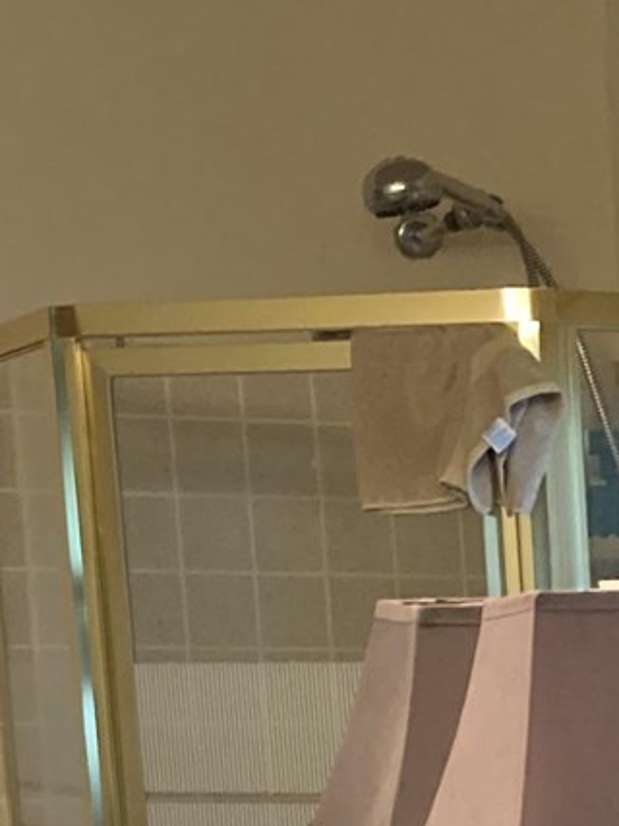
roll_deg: +1.2
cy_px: 1339
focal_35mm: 151
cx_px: 1006
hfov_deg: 9.5
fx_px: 3602
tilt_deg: -8.8
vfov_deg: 12.3
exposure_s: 1/60
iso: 160
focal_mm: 3.99
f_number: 1.8
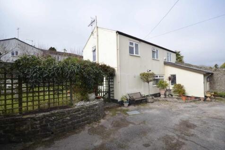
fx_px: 103
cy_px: 75
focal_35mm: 16
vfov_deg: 72.0
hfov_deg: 95.0
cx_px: 112
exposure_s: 1/250
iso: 200
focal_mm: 11
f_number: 8
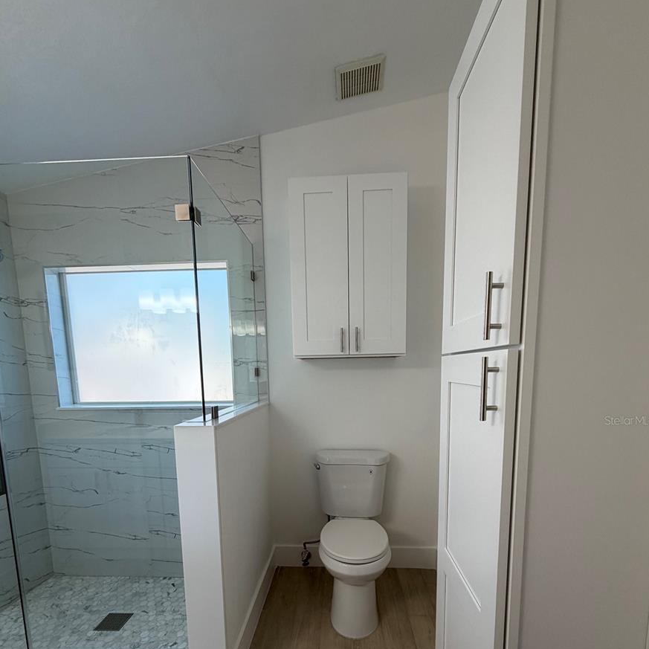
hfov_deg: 84.0
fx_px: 361
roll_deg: +0.6
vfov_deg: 81.8
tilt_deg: -7.5
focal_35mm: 17
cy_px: 420
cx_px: 323
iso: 100
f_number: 2.2
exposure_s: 1/120
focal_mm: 2.22
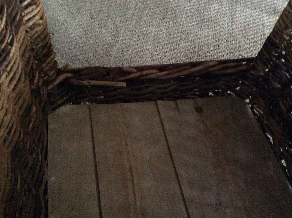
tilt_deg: -53.7
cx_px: 146
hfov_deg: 56.9
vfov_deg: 44.1
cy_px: 109
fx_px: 270
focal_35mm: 32
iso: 800
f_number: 2.4
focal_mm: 3.3
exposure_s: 1/17
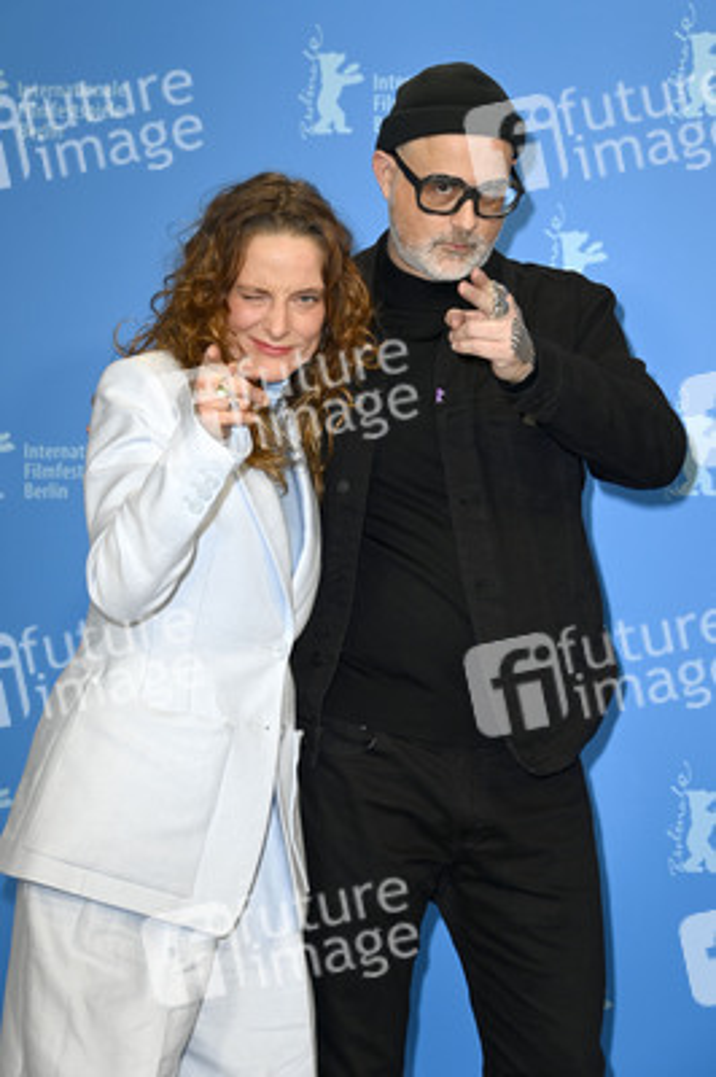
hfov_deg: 17.5
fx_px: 2331
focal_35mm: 78
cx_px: 358
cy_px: 538
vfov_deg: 26.0
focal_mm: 78
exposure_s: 1/200
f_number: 5
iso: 800
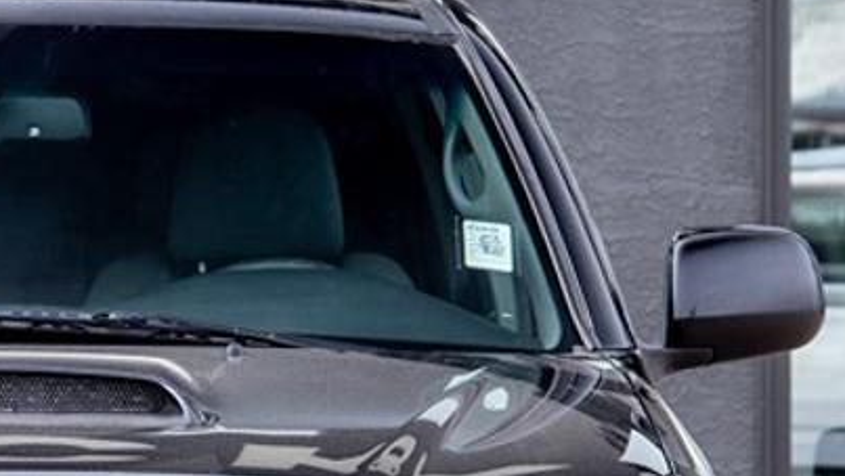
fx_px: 6141
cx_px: 21
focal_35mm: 274
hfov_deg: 7.8
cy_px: 345
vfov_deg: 4.4
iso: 160
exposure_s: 1/160
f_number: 4
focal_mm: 54
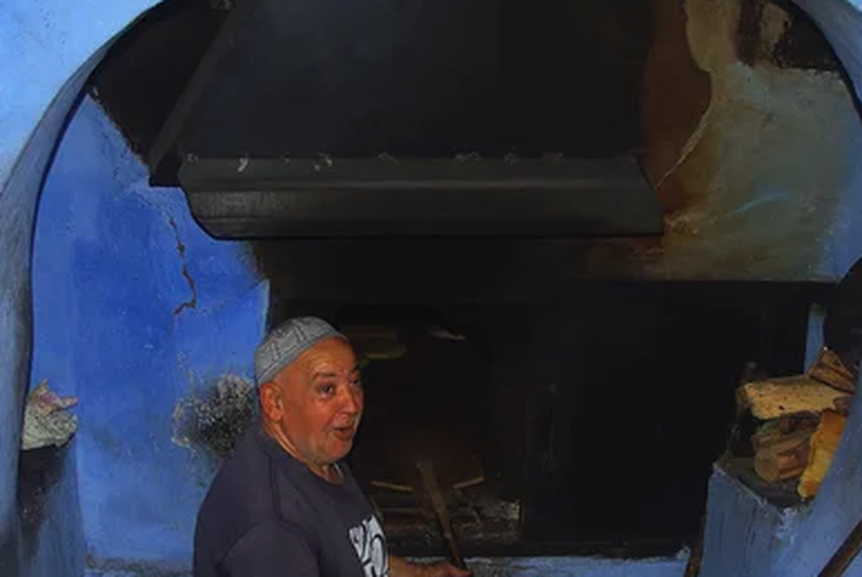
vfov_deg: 21.7
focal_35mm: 62
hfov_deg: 32.3
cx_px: 388
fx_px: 1486
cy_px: 459
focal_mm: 20
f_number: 4
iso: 200
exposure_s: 1/30
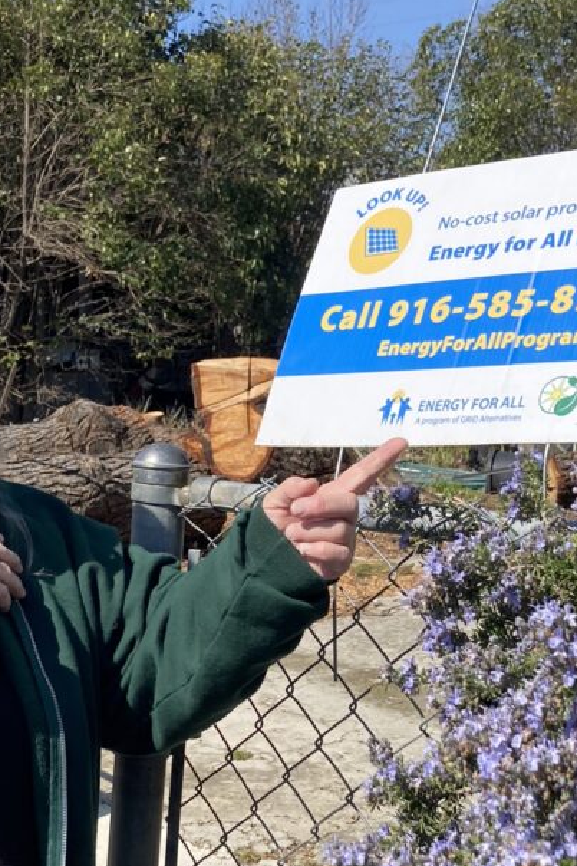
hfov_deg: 23.3
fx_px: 1394
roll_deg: -2.4
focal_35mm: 58
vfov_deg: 34.3
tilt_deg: -8.3
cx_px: 220
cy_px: 554
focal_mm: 3.99
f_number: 1.8
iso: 20
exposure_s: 1/1946
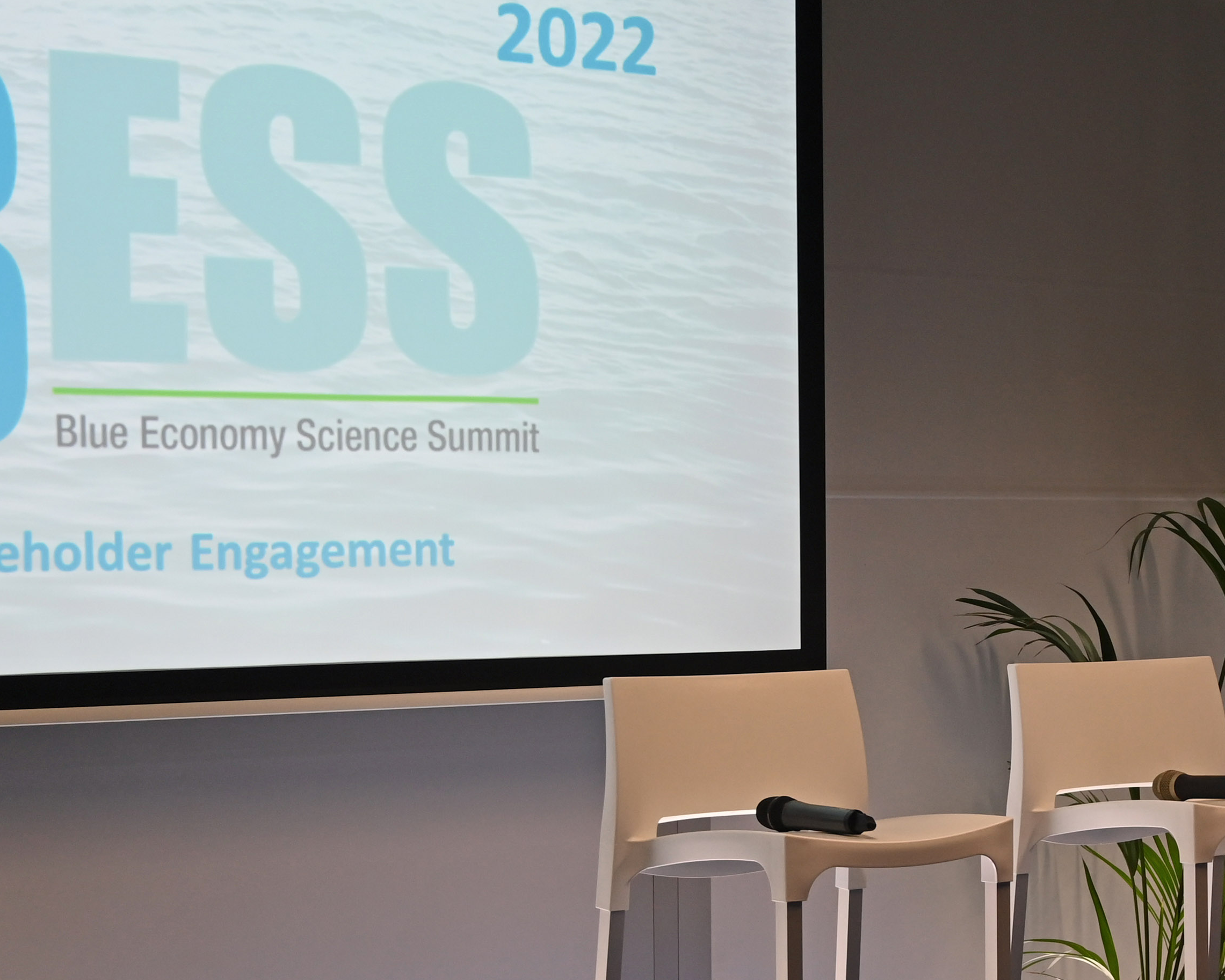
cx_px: 1055
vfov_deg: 16.7
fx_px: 3336
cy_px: 623
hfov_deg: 20.5
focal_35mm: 92
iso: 640
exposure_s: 1/160
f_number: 6.3
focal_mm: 37
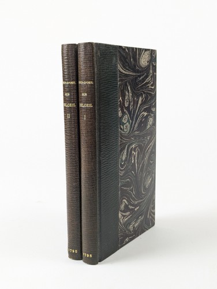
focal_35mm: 48
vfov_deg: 39.6
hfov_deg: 30.3
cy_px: 144
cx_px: 108
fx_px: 401
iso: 137
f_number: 1.85
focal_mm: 6.81
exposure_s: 1/99.9
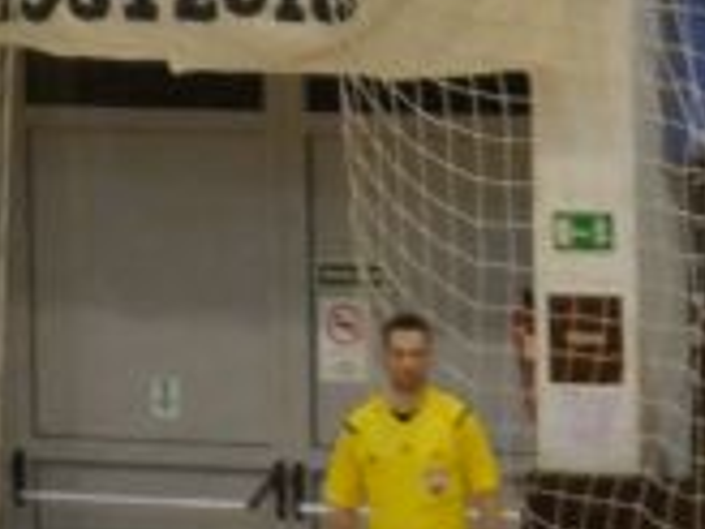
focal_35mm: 471
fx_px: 9593
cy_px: 1166
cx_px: 830
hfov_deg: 4.2
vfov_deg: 3.1
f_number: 5.6
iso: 2500
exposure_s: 1/100
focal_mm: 42
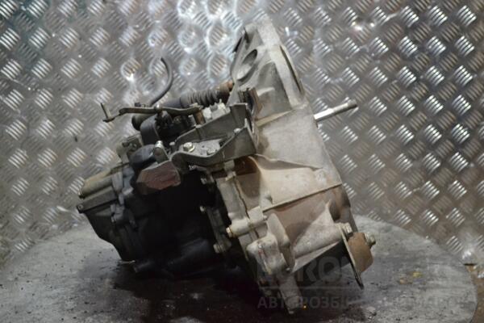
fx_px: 807
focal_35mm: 60
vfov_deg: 22.6
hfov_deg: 33.4
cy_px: 162
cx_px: 242
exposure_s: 1/30
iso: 2200
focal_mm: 40
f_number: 5.3
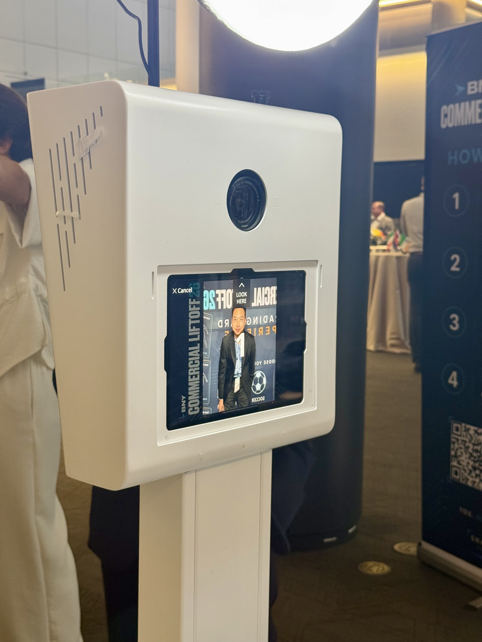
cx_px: 241
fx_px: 891
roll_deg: -1.5
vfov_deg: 39.7
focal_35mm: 48
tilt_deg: -6.0
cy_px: 321
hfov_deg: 30.3
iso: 160
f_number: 1.78
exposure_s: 1/60
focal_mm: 6.76
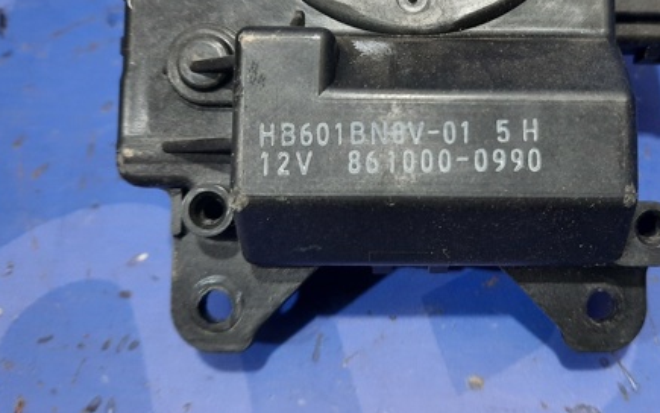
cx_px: 435
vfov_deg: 32.5
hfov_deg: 49.6
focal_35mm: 39
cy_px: 140
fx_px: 702
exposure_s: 1/50
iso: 320
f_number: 2
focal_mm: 4.6
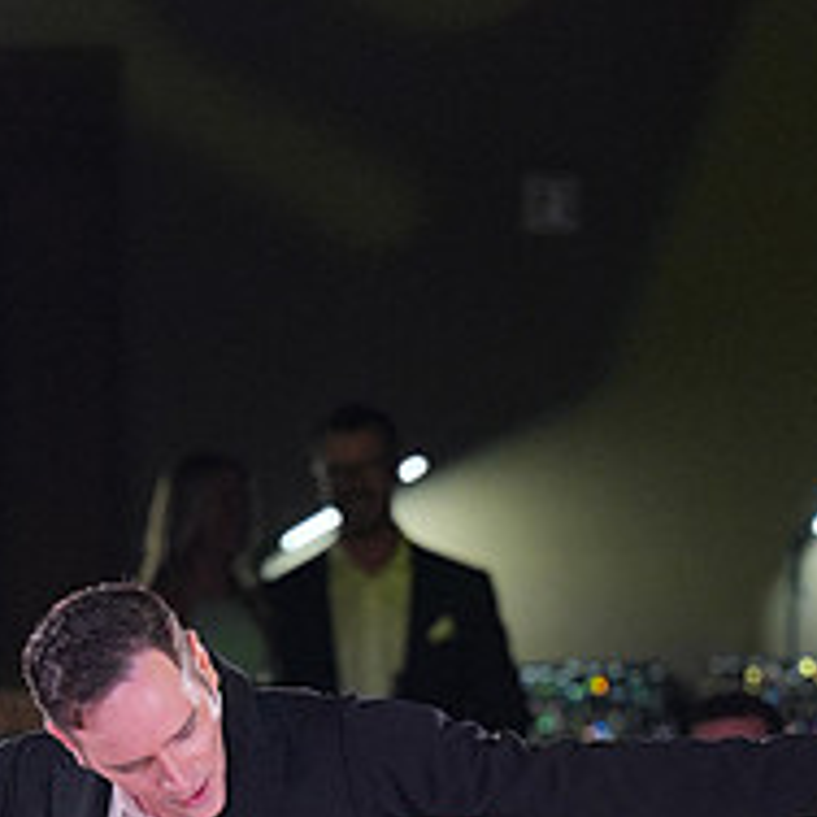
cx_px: 193
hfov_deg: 3.0
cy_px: 1147
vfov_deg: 3.0
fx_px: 15728
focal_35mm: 589
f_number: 4
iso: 1000
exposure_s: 1/400
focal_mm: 150
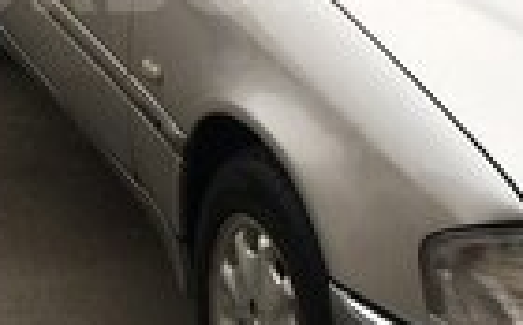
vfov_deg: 11.8
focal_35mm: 109
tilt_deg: -16.1
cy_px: -30
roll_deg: +0.1
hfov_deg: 19.1
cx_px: 164
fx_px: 1551
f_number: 2.2
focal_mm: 4.15
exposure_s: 1/141
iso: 25
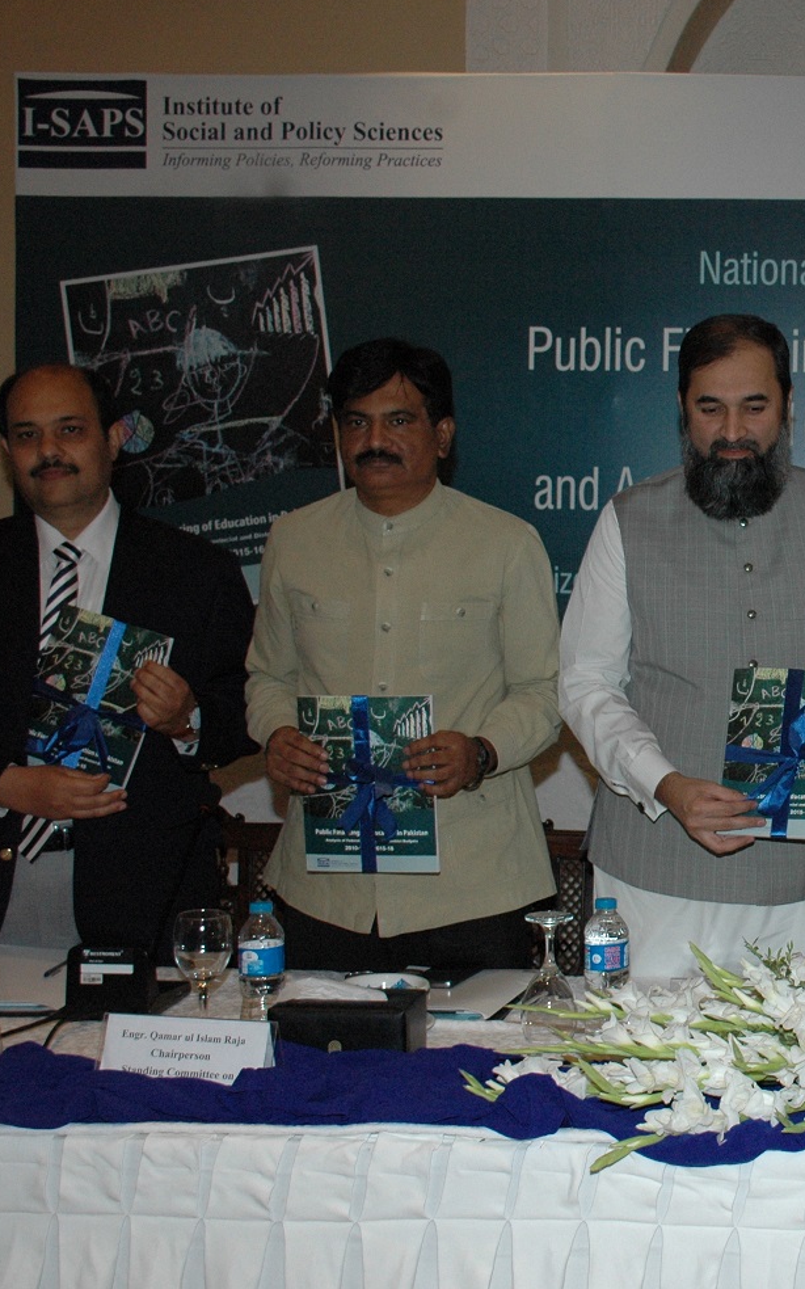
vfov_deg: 37.7
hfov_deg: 23.0
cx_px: 830
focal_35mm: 54
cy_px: 635
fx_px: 1889
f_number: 5.6
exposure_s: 1/60
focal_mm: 23
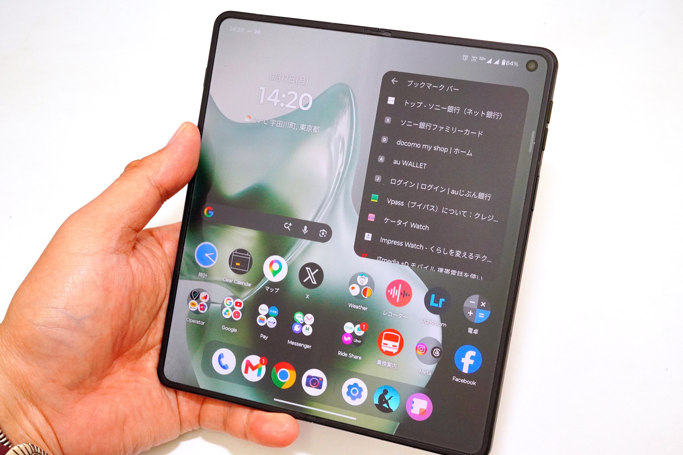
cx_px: 342
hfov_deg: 35.7
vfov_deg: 24.2
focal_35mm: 56
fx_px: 1061
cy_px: 228
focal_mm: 37.3
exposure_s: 1/60
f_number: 10
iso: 1600
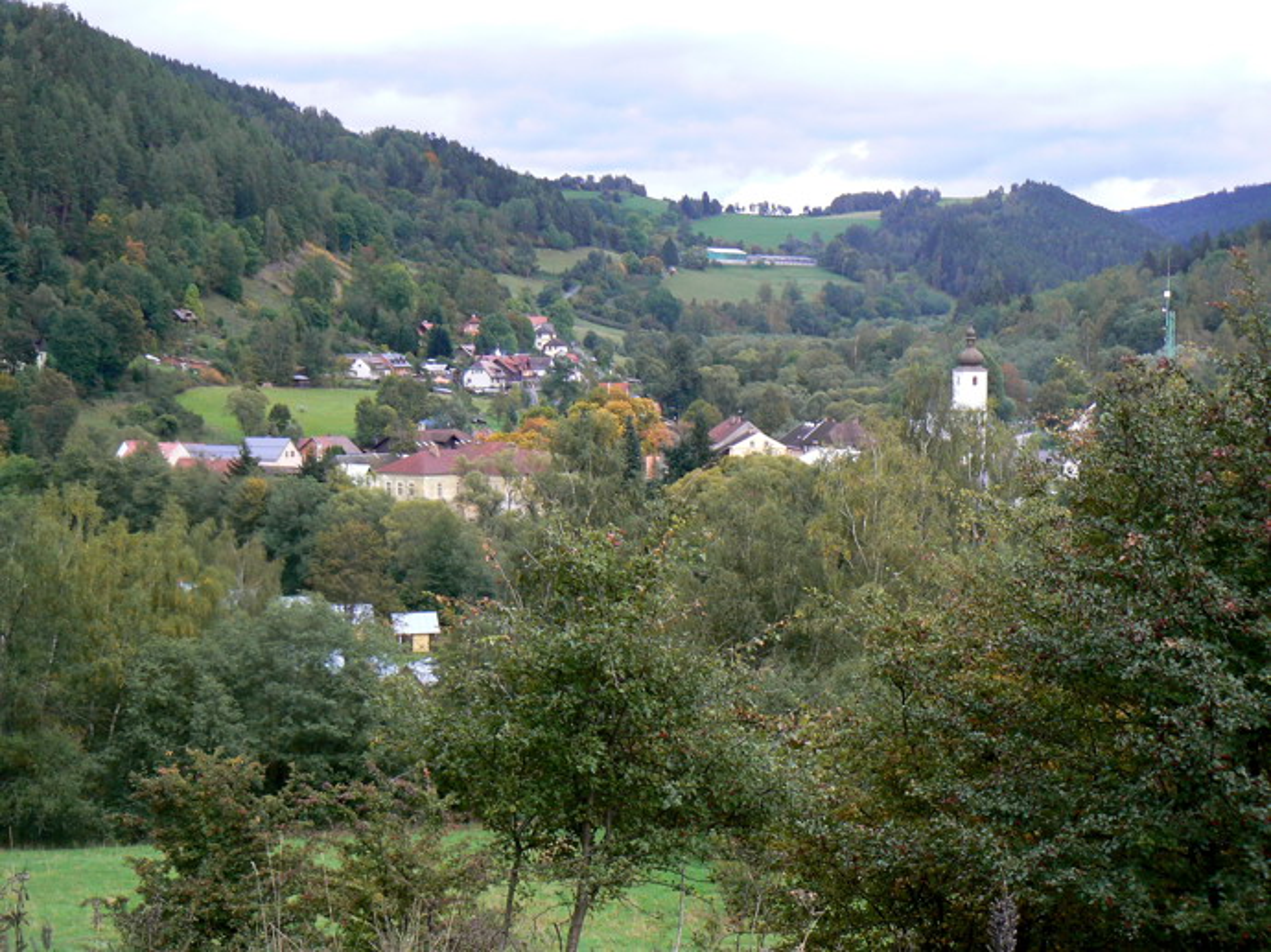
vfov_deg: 20.4
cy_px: 476
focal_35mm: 72
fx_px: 2643
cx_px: 636
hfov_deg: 27.0
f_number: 3.2
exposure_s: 1/30
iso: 100
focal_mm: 12
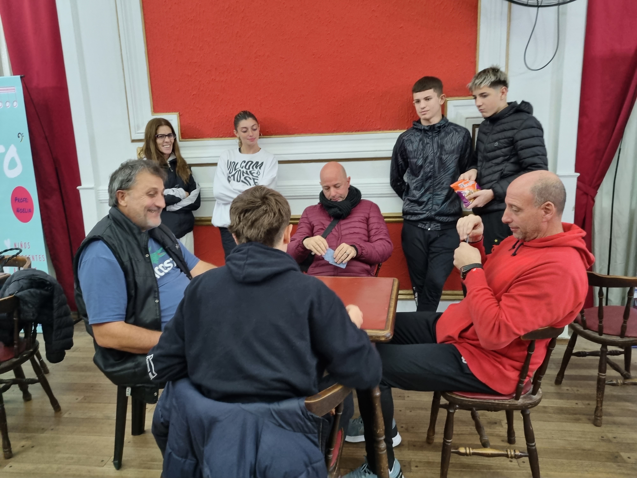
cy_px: 239
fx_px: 478
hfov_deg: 67.3
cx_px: 318
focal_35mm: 26
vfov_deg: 53.1
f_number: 1.8
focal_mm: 5.4
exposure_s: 1/25
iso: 640
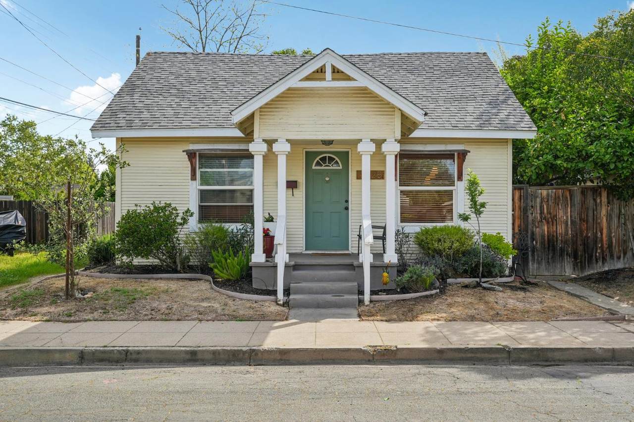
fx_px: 607
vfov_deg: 38.3
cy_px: 211
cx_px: 317
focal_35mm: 34
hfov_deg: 55.1
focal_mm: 34.5
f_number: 8
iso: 400
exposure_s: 1/640
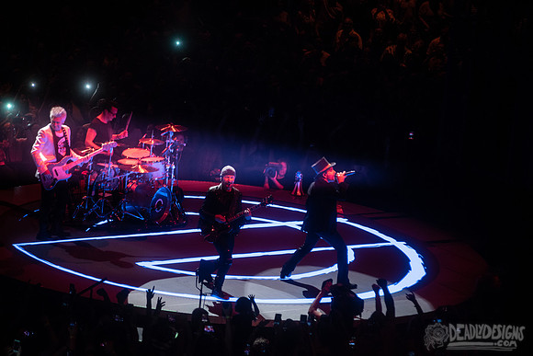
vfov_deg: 6.9
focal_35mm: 200
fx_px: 2962
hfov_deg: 10.3
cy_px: 178
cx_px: 266
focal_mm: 200
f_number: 3.2
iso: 1600
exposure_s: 1/500
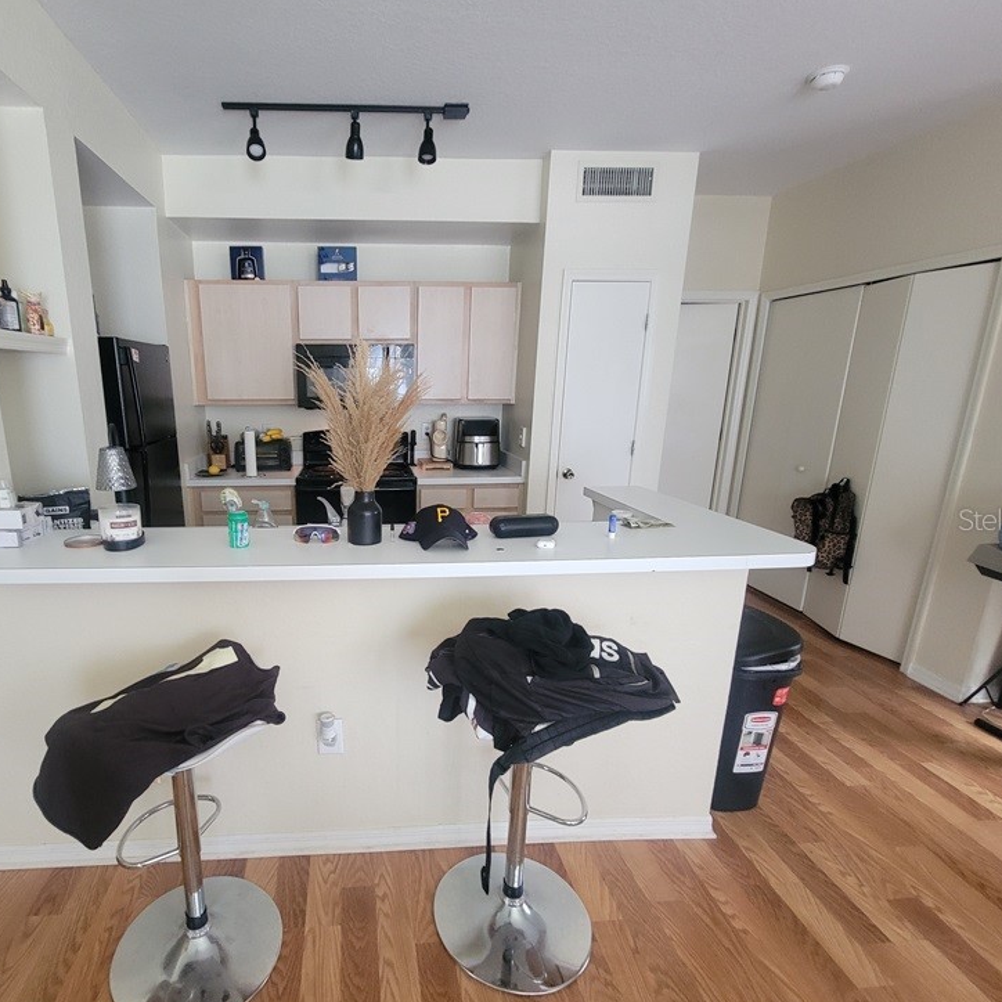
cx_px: 392
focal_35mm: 16
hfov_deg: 86.1
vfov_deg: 87.4
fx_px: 524
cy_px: 519
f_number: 2.2
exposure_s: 1/30
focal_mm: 2.2
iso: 400
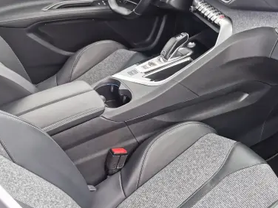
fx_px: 369
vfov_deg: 31.5
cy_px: 115
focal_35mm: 46
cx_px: 231
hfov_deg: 39.3
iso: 50
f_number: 1.6
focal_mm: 5.56
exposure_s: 1/100
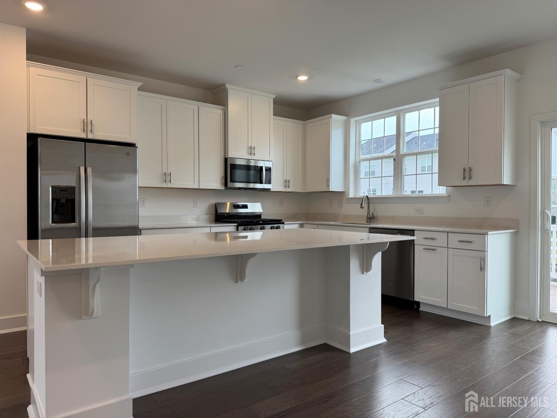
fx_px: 386
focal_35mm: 24
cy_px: 209
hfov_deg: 71.6
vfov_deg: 56.8
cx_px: 278
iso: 50
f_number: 1.78
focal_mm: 6.76
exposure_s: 1/123
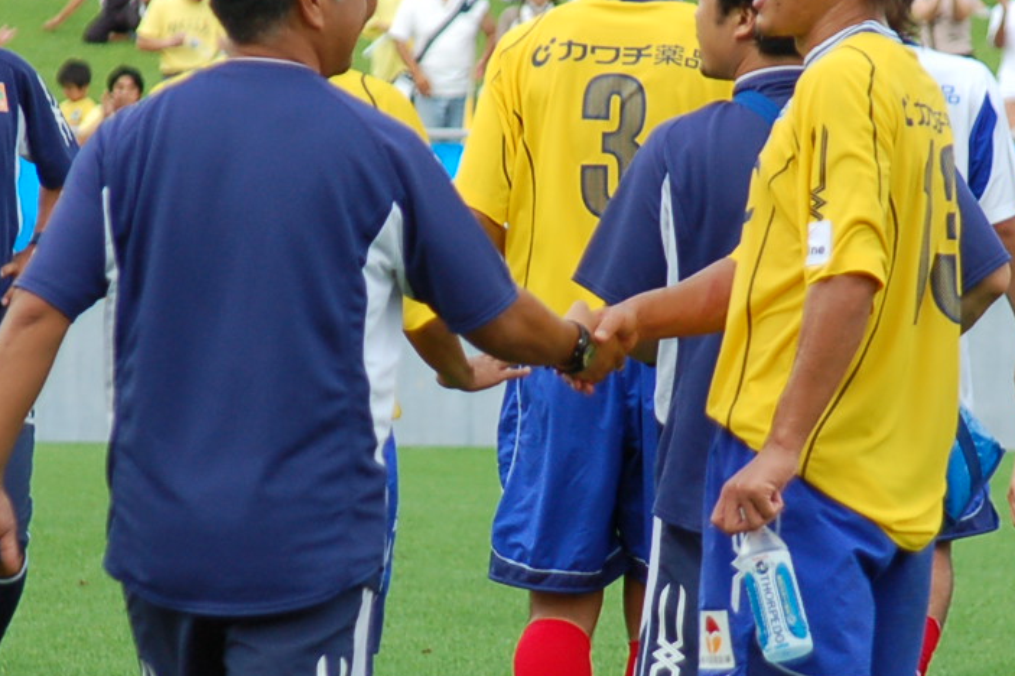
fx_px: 12653
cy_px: 458
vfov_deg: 3.1
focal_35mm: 449
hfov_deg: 4.6
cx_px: 660
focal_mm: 140
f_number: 6
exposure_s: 1/160
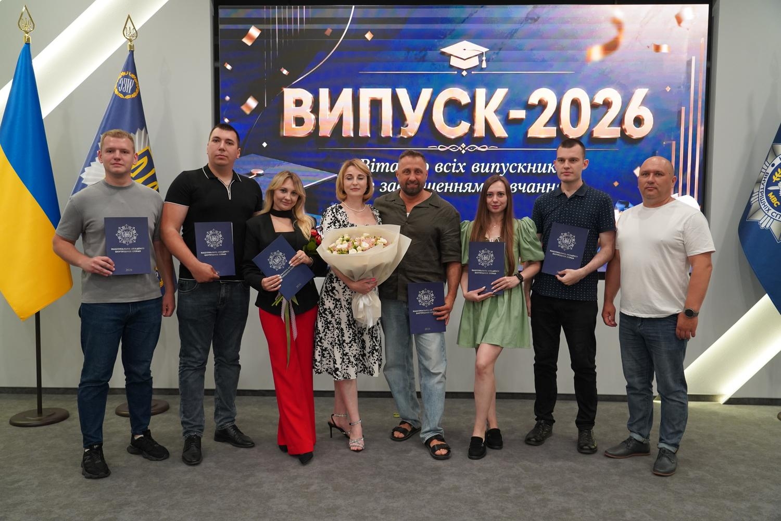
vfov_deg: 43.6
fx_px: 651
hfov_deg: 61.9
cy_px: 260
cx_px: 390
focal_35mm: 30
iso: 2500
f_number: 4
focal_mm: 30
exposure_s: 1/160
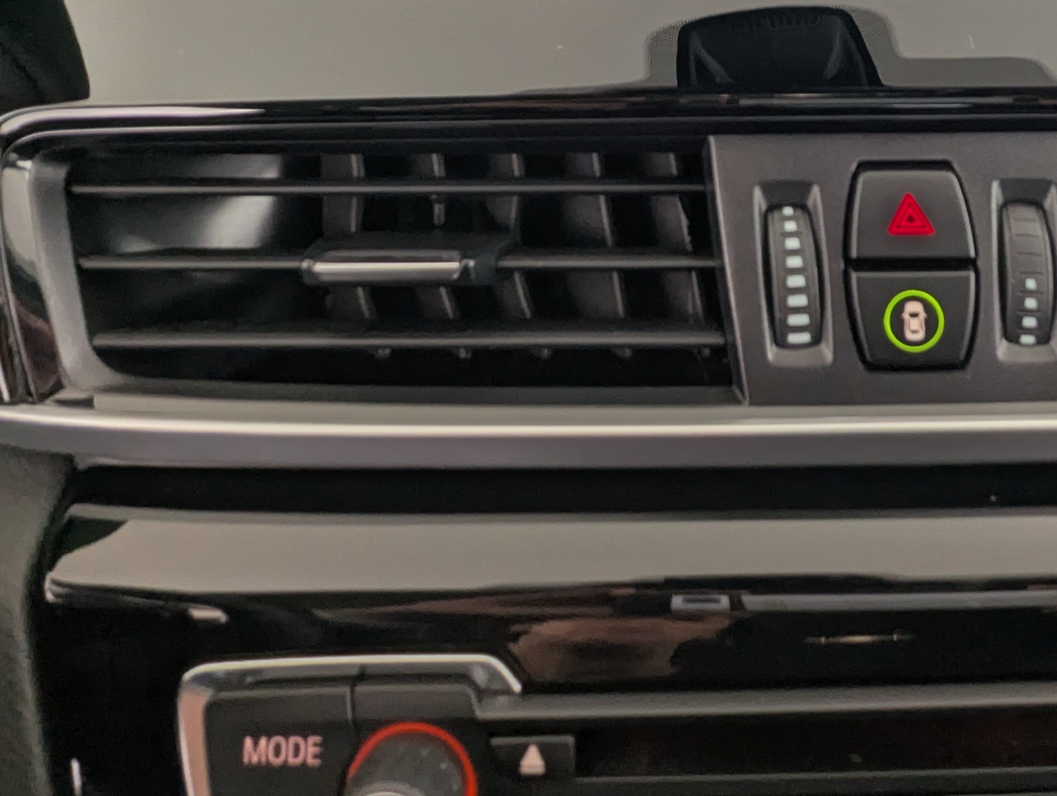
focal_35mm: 33
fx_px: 1009
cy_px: 76
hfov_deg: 53.9
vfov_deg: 39.8
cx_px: 726
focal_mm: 2.35
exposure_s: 1/76.5
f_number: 2.2
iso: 70
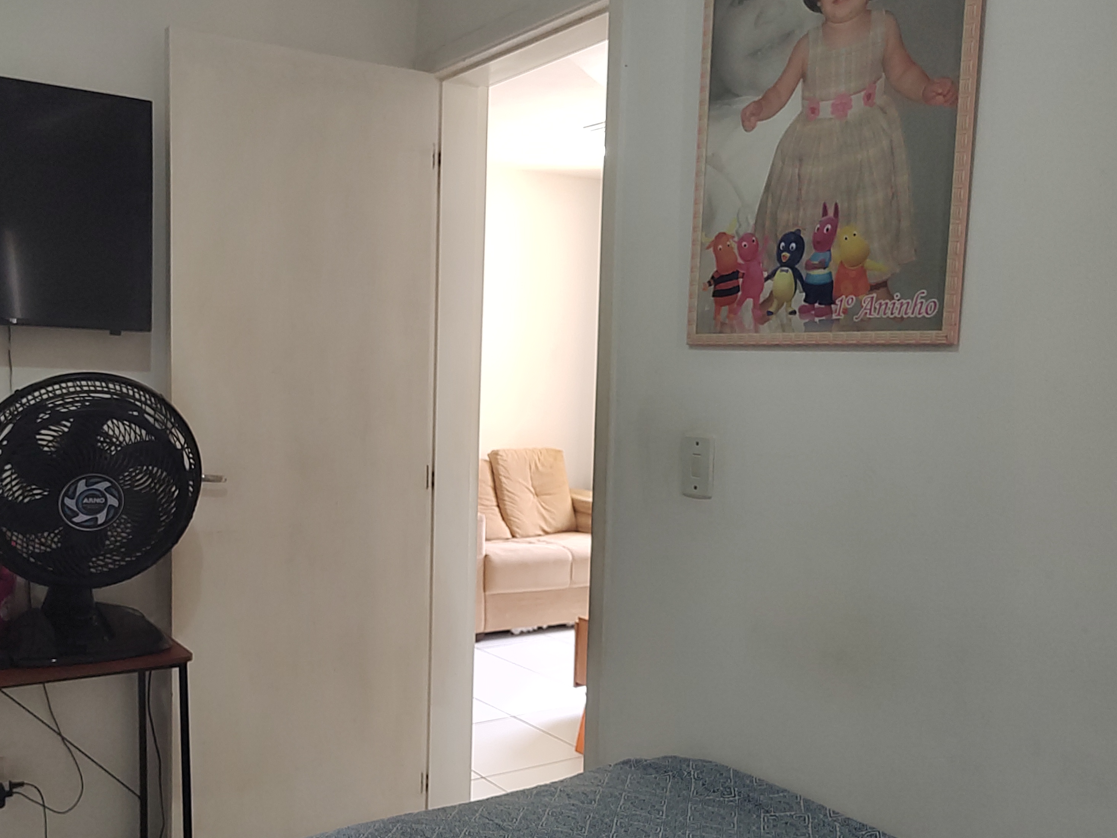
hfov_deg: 55.8
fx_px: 1033
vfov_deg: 44.1
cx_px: 383
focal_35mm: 32
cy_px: 458
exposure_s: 1/120
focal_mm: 5.56
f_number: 1.8
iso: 308
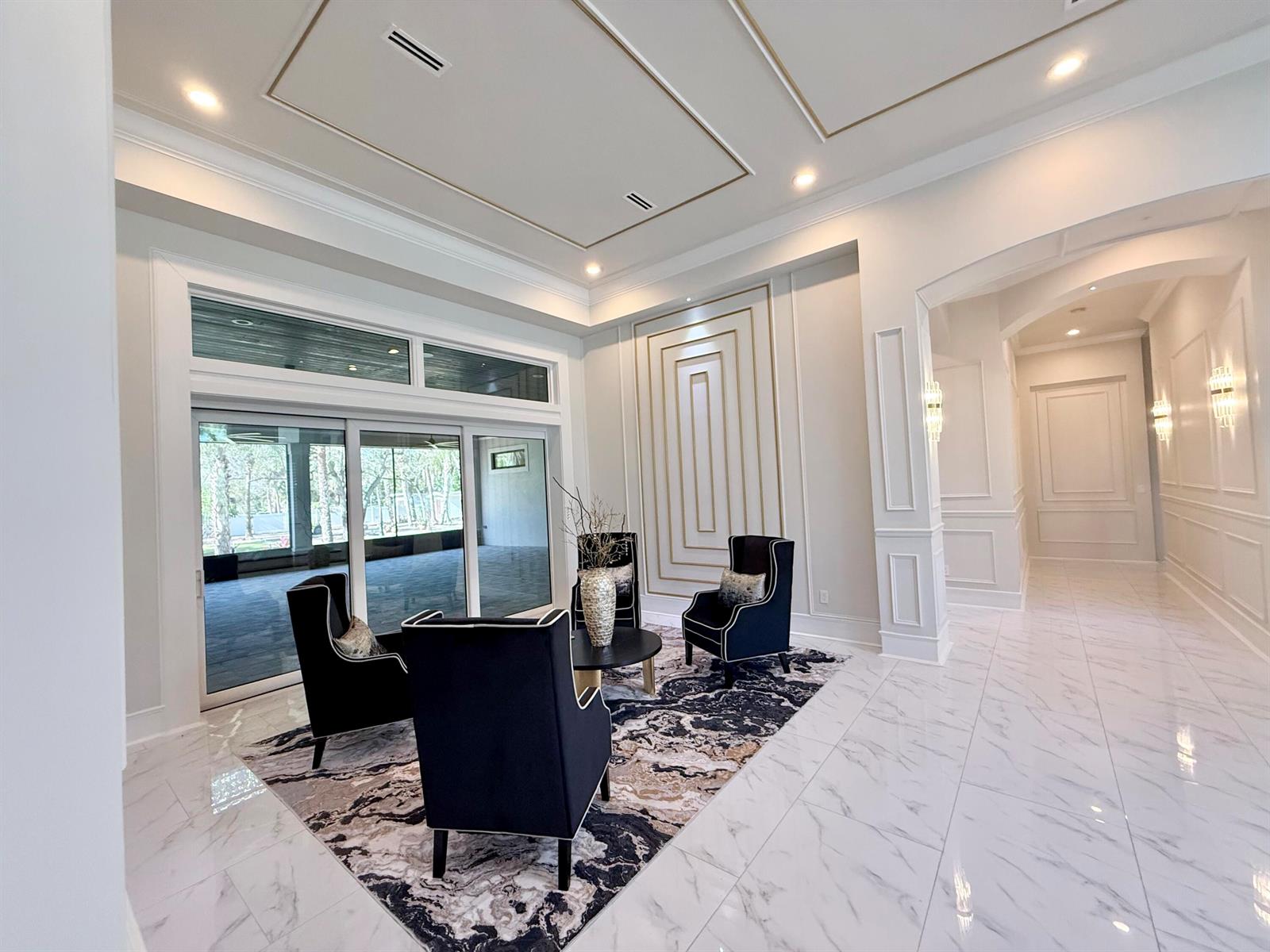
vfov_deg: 85.7
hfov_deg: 102.1
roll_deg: +3.2
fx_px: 514
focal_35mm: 14
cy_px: 476
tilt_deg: +1.9
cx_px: 635
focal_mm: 2.22
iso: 320
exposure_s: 1/120
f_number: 2.2
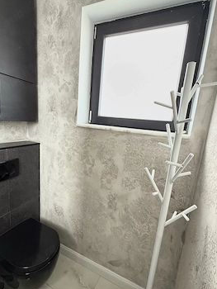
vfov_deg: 94.5
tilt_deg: -10.3
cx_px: 110
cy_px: 146
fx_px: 134
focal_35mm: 16
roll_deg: -5.3
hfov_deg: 78.2
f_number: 2.2
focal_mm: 2.22
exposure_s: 1/72
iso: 320
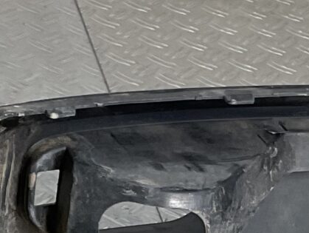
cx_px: 177
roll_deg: -14.5
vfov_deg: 8.1
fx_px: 1581
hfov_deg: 11.2
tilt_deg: -37.6
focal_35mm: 177
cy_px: 426
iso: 16
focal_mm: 3
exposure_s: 1/265
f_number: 1.8
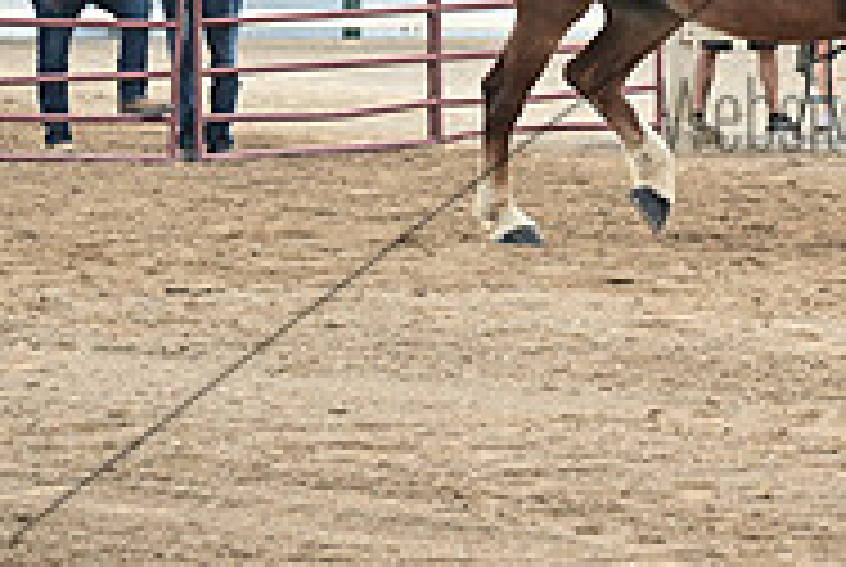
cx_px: 896
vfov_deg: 4.6
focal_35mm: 299
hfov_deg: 6.8
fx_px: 7037
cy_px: -137
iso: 640
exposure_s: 1/516
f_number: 5
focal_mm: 97
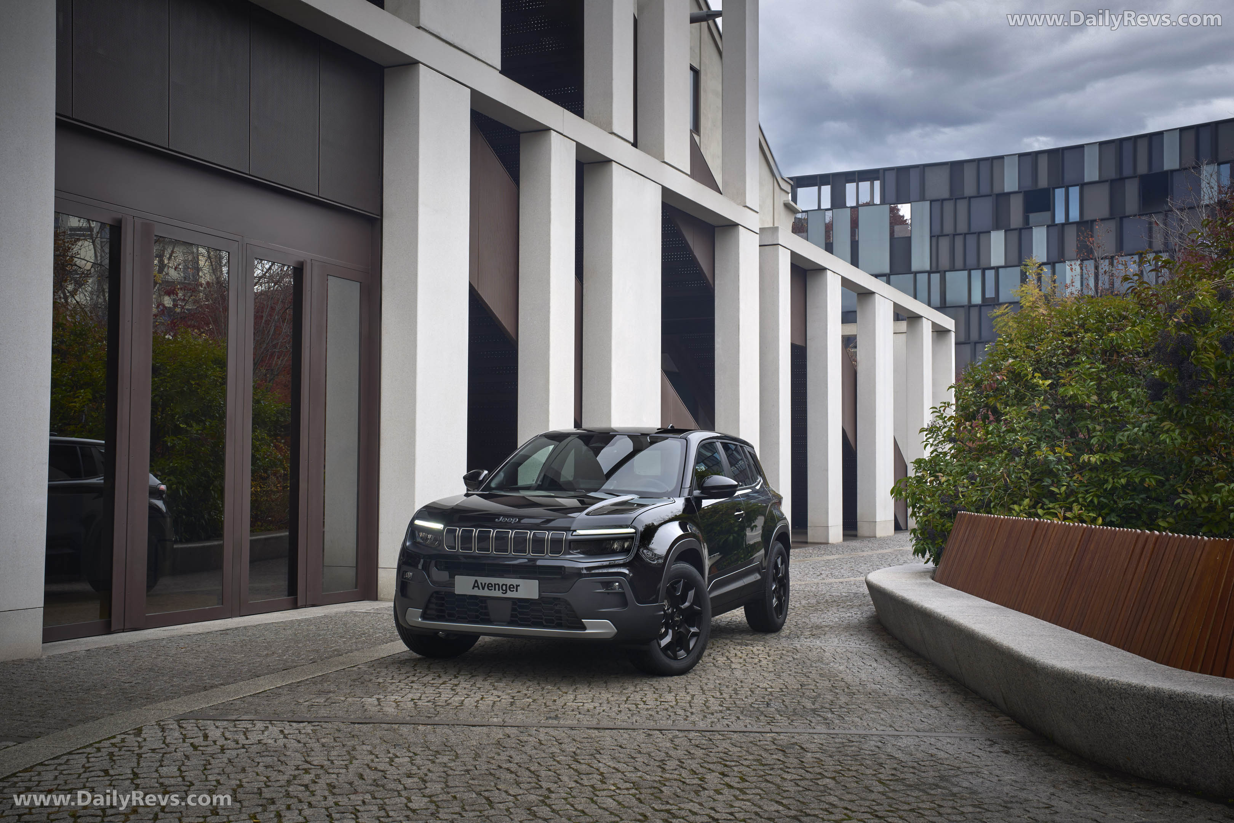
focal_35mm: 40
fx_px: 1371
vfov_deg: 33.4
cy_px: 412
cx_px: 617
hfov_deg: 48.5
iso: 125
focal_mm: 40
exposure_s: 1/6
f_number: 10
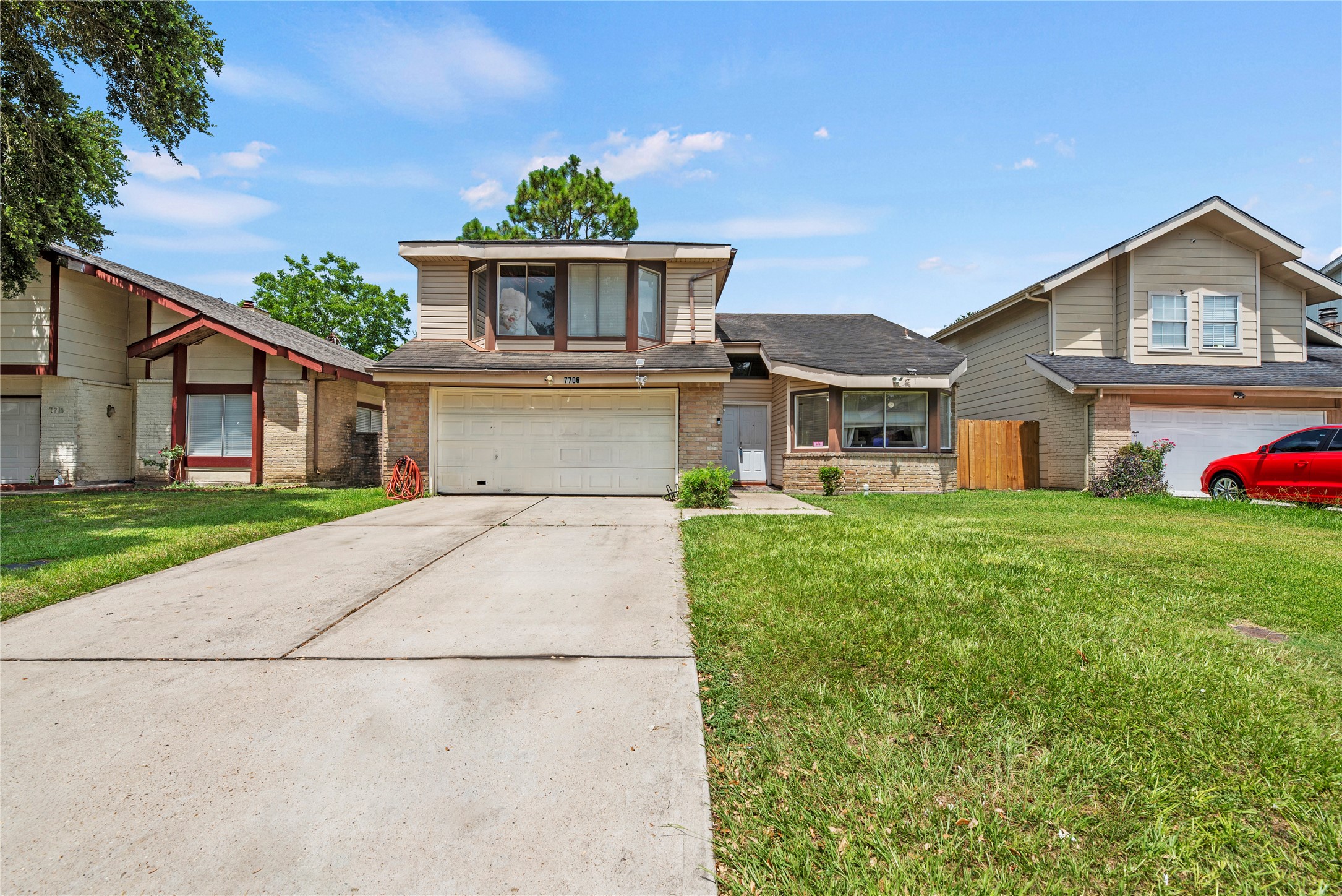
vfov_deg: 73.8
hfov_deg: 96.7
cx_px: 671
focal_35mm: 16
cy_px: 448
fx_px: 597
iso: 100
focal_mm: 16
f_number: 8
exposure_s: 1/500
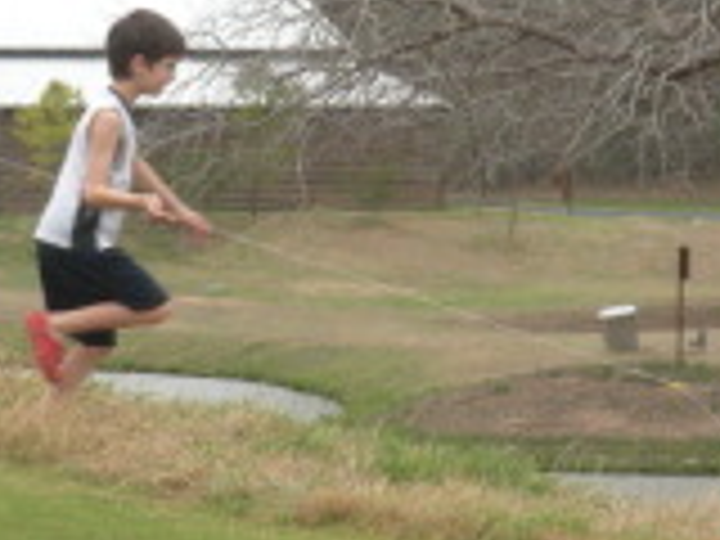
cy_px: 234
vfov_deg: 3.1
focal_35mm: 483
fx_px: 10046
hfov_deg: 4.1
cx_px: -153
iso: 157
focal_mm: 21.2
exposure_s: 1/120
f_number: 5.3
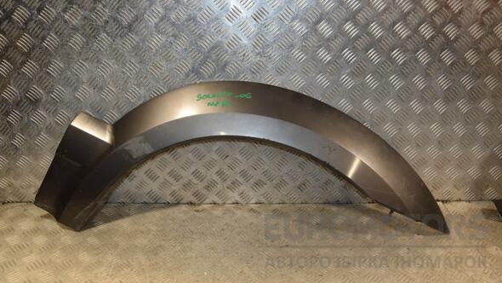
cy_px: 113
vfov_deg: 35.0
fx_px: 446
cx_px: 248
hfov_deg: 58.7
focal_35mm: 34
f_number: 5.6
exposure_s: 1/200
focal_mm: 21
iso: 800
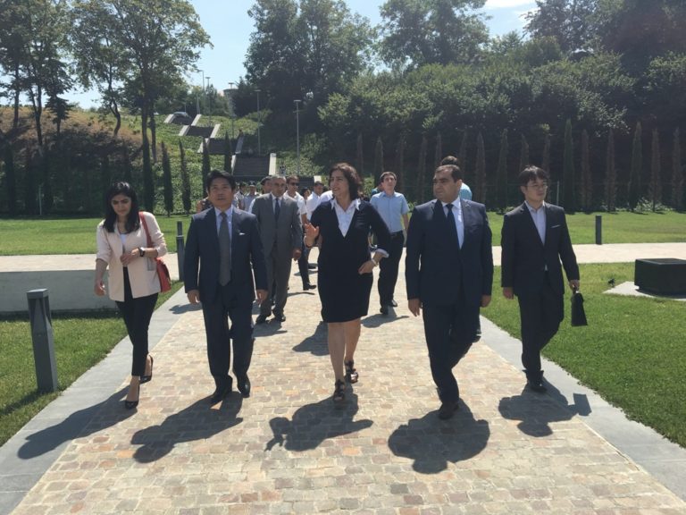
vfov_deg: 48.2
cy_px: 258
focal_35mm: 29
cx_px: 343
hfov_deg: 61.7
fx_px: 575
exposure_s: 1/1570
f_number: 2.2
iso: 25
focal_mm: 4.15
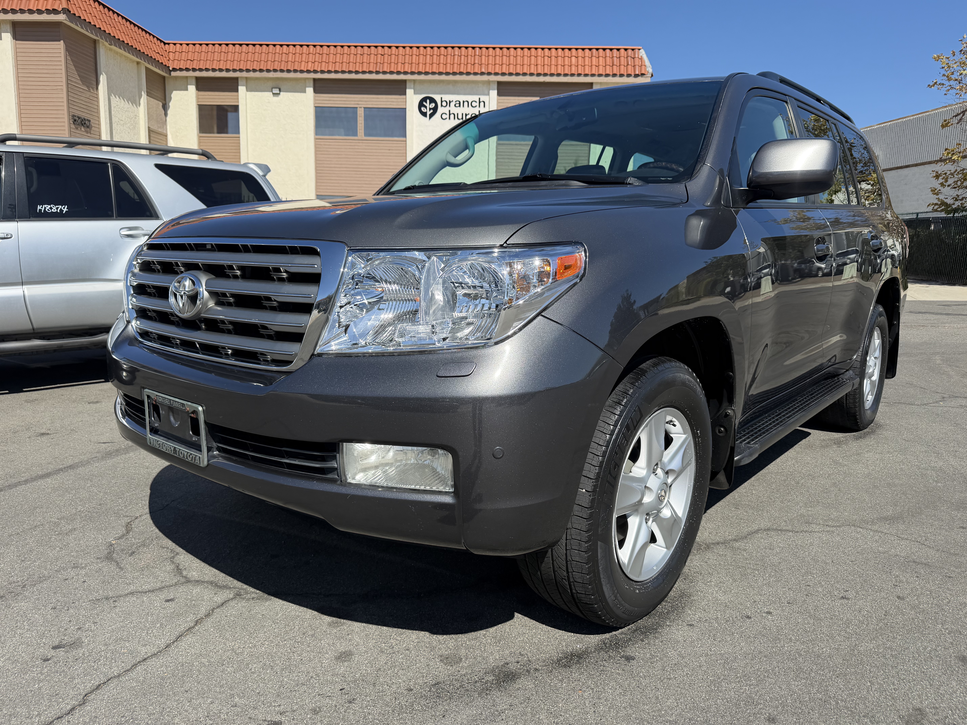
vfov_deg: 56.8
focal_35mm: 24
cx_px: 484
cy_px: 362
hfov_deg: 71.6
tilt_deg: -9.4
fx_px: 670
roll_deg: -0.9
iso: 80
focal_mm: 6.76
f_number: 1.78
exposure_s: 1/3584
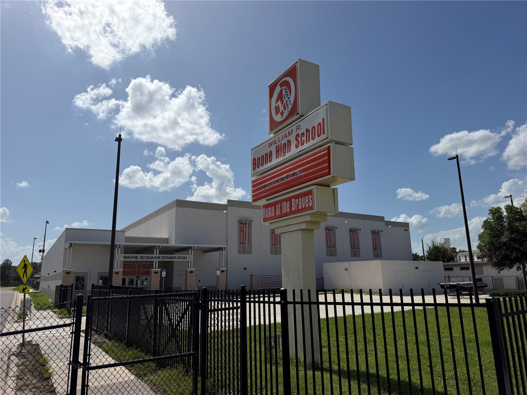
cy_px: 198
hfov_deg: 71.6
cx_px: 264
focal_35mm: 24
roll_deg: +1.8
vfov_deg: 56.8
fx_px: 365
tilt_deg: +11.4
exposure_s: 1/11905
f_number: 1.78
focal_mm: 6.76
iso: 80
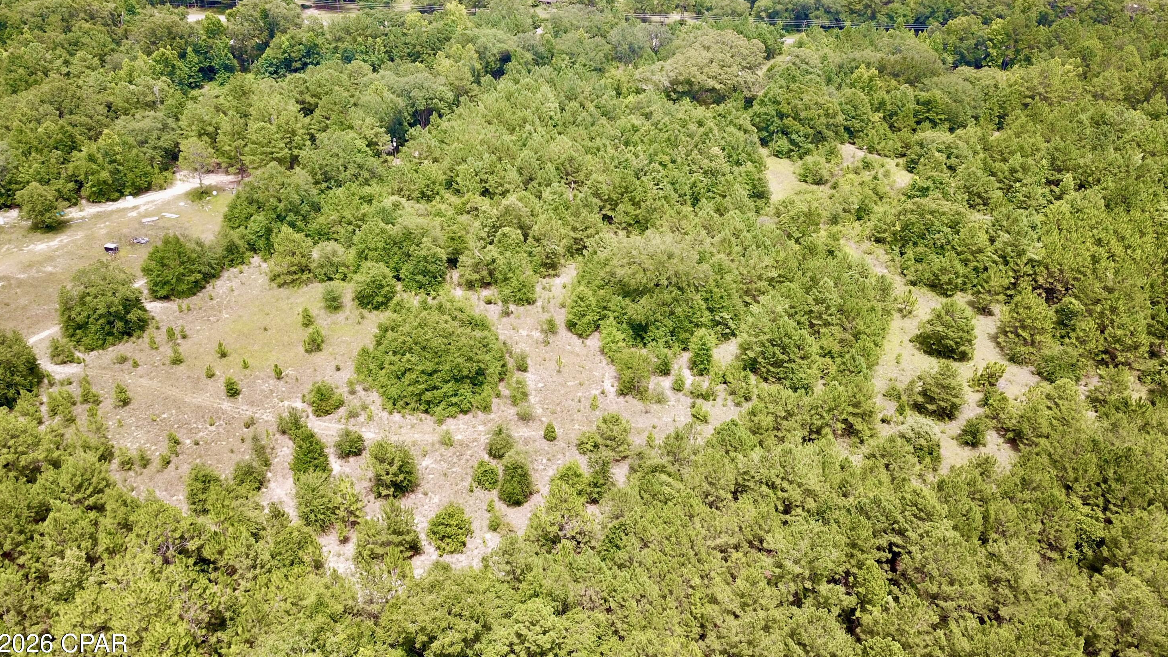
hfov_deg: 66.1
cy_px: 236
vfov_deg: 39.8
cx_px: 575
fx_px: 898
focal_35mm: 29
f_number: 2.2
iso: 100
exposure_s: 1/422
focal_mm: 4.73
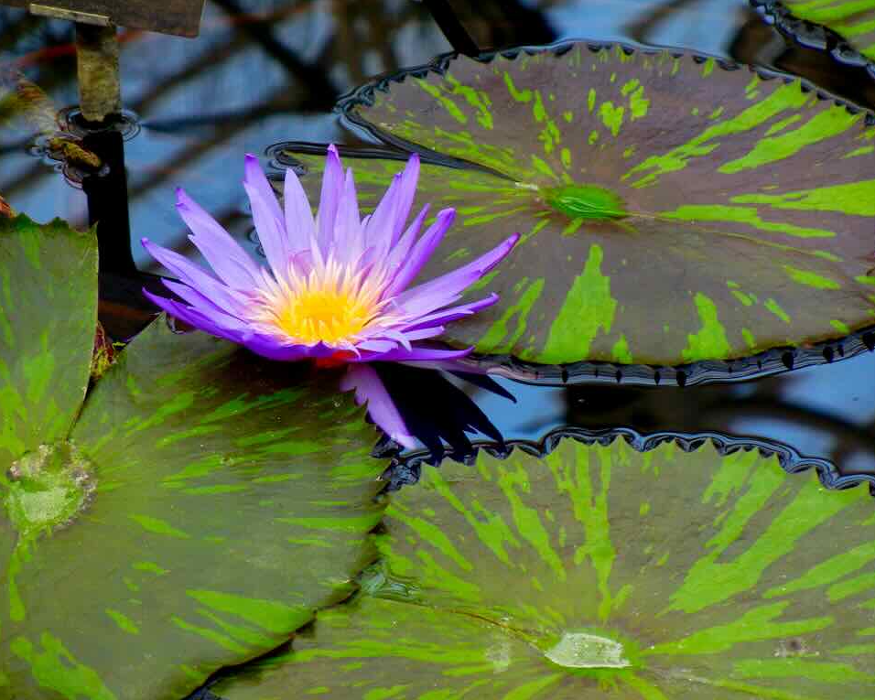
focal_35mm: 274
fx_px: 7096
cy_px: 350
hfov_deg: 7.1
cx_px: 435
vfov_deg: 5.6
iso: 160
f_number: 5.1
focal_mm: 47.2
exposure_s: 1/35.6
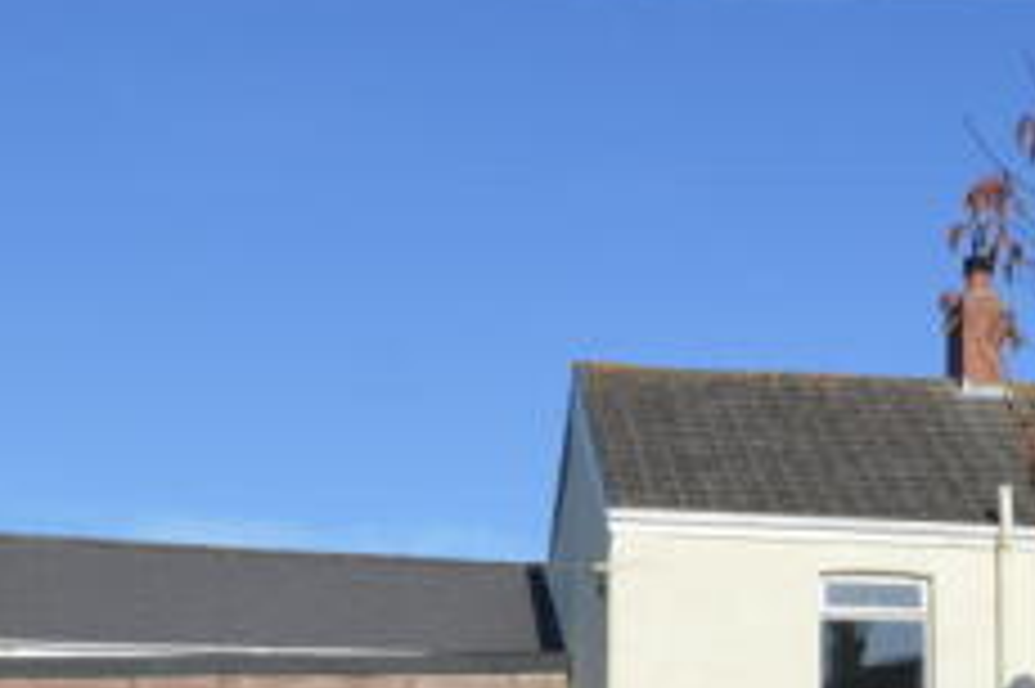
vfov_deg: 17.2
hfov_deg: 26.2
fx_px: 2212
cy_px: 742
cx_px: 675
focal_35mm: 77
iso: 100
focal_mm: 18
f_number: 18
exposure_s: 1/60
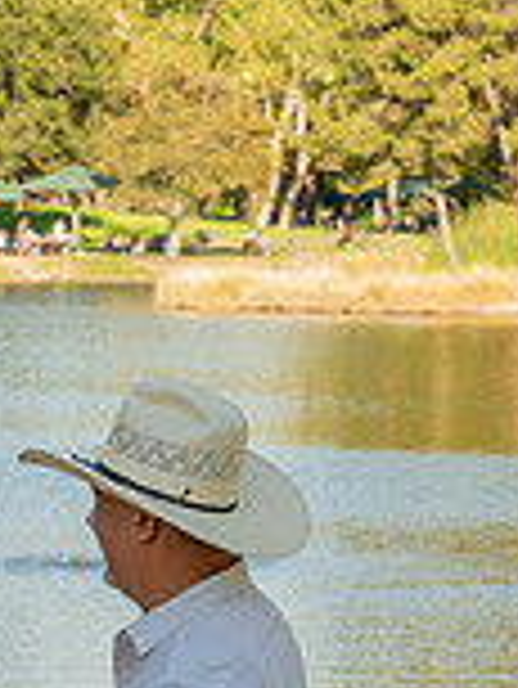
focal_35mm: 280
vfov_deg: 7.0
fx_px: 5579
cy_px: 949
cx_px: -486
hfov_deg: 5.2
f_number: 7.1
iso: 200
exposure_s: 1/200
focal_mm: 66
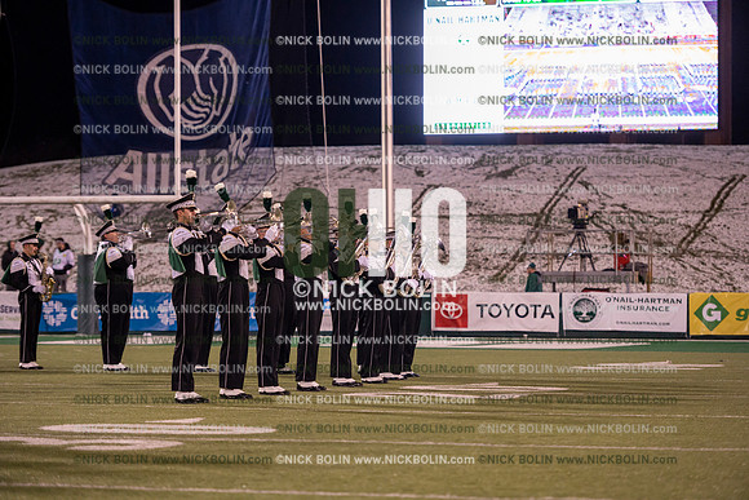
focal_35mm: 125
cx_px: 374
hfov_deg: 16.4
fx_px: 2601
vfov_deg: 11.0
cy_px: 250
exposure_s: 1/1250
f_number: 2.8
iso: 2500
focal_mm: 125
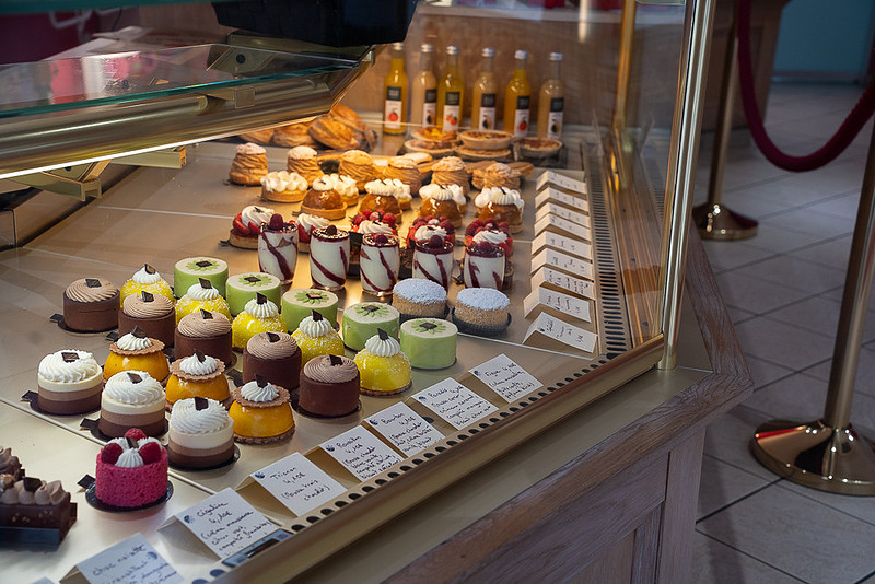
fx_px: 1313
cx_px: 438
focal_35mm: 54
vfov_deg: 25.1
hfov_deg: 36.9
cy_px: 292
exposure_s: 1/80
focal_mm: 54
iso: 800
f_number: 6.3
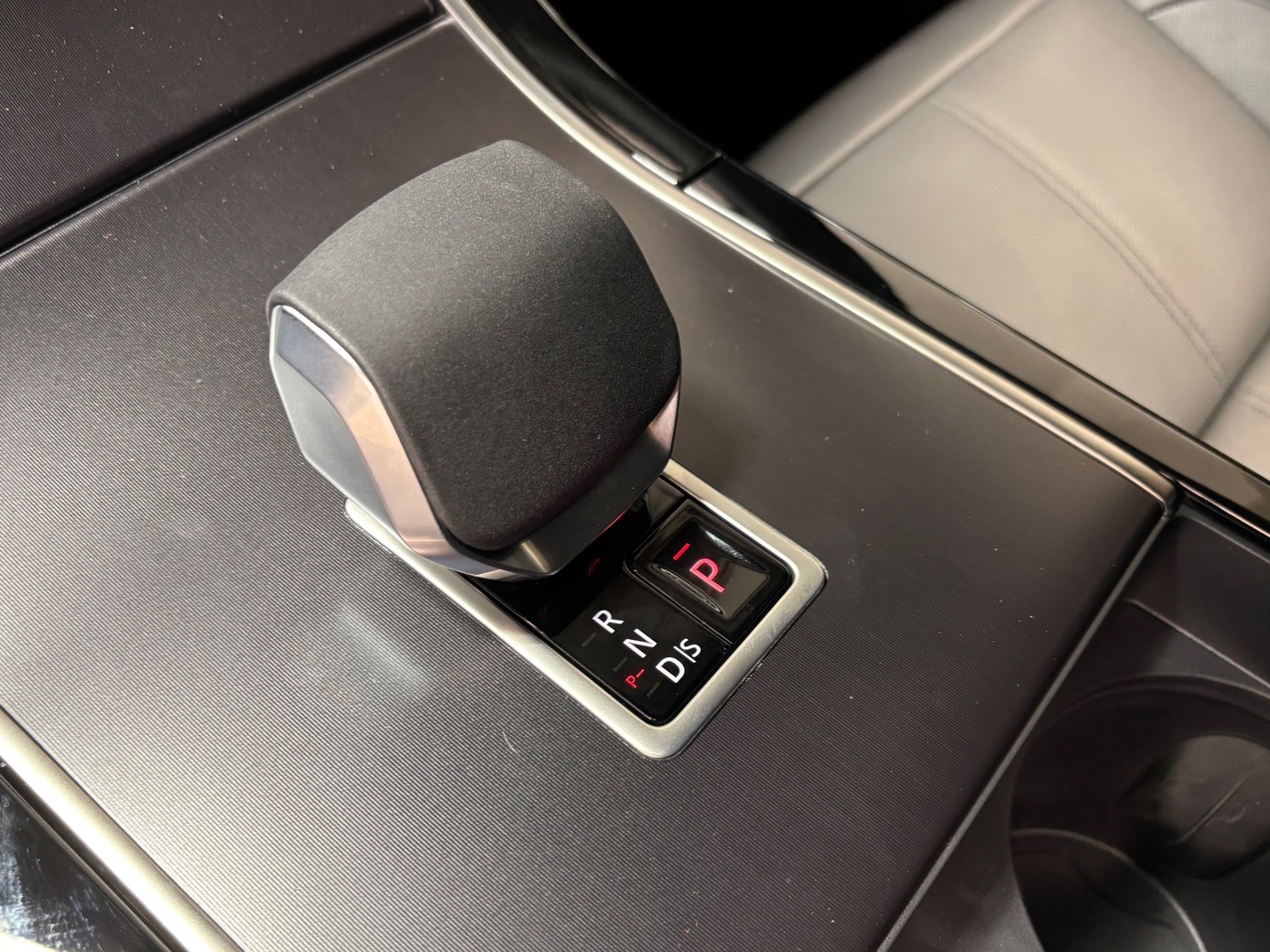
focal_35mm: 30
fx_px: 1101
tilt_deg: -53.2
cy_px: 514
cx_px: 630
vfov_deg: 46.7
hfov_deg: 60.0
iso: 200
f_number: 1.6
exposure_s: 1/56
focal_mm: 5.96
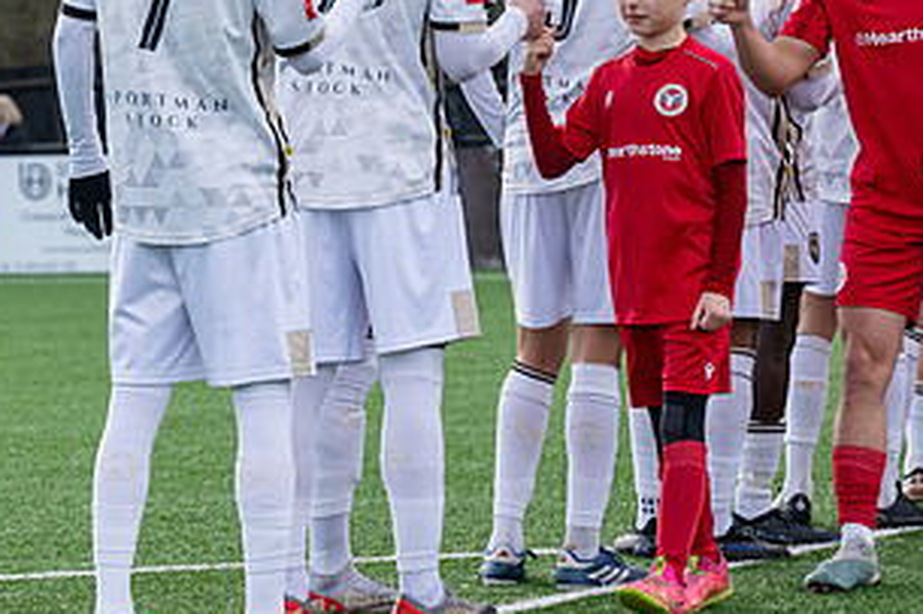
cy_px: 299
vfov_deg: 6.8
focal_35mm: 201
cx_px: 557
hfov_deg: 10.2
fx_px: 5150
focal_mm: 87
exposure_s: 1/1600
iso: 800
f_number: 4
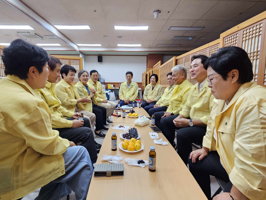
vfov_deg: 89.9
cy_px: 100
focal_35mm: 13
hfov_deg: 106.2
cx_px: 133
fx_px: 100
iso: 200
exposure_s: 1/60.2
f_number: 2.2
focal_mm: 2.2
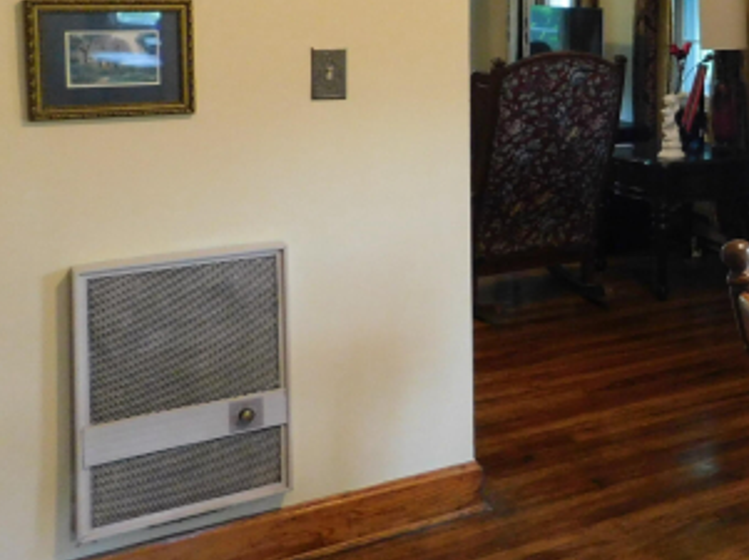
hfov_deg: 33.0
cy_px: 70
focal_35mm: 51
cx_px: 820
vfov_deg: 27.6
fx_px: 1102
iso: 400
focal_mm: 4
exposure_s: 1/15
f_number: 3
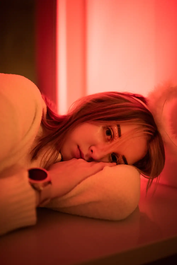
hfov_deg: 37.9
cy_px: 132
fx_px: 258
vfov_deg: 54.4
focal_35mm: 35
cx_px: 88
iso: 640
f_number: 1.4
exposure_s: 1/125
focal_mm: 35
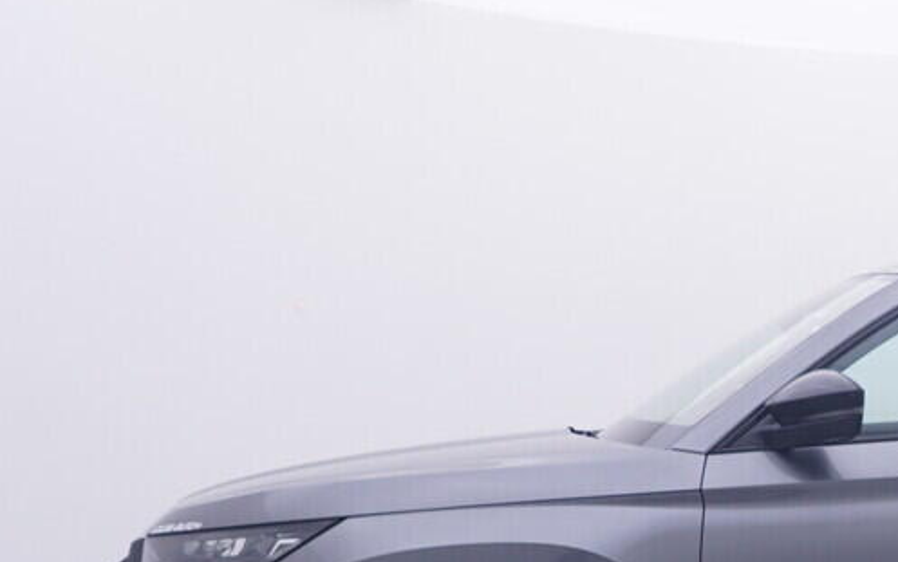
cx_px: 1026
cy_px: 499
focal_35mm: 66
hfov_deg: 27.7
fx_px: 1627
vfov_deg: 19.3
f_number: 5
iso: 200
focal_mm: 15
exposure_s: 1/80
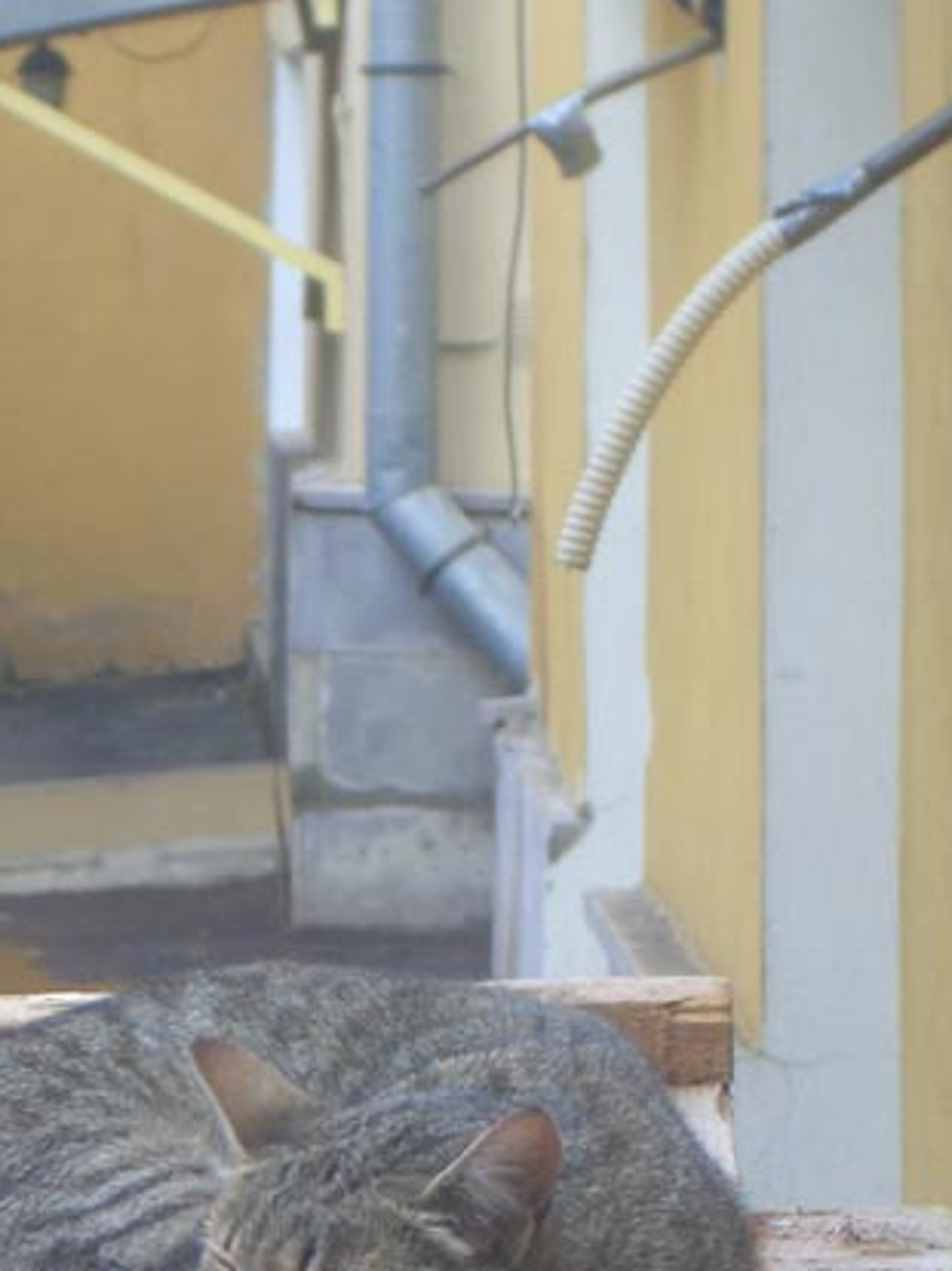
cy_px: 1022
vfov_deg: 9.7
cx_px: 230
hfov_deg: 7.3
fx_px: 7451
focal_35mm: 203
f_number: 4.8
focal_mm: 17.4
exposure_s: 1/60
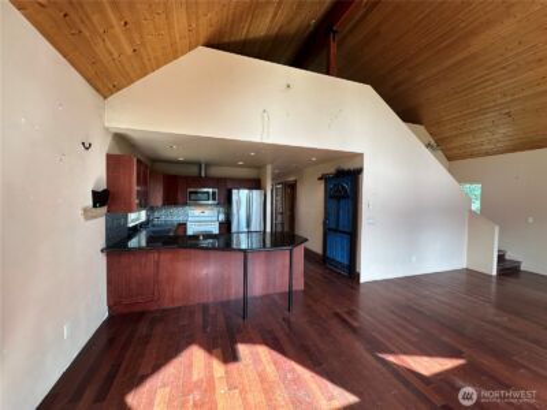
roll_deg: -1.0
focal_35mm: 14
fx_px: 221
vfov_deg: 85.7
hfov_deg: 102.1
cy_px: 205
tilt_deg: -0.9
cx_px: 274
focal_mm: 2.22
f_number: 2.2
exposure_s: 1/99
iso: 100
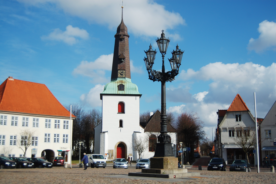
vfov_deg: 29.8
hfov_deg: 43.6
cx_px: 138
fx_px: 345
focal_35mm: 45
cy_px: 92
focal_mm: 30
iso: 200
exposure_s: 1/2000
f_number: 4.2
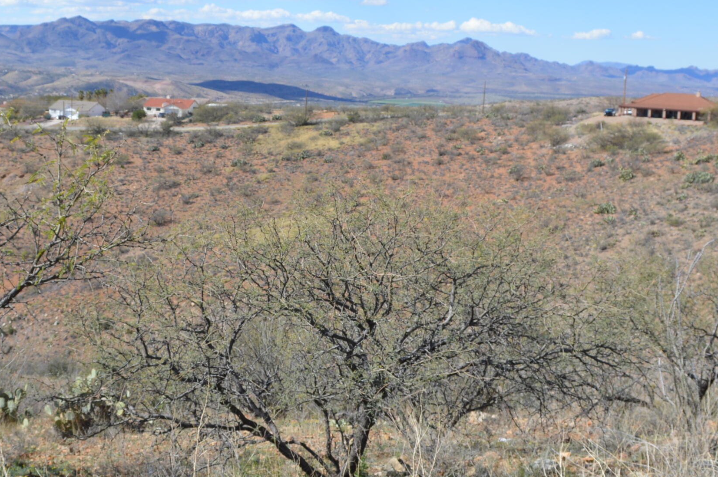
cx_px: 291
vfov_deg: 27.4
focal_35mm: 49
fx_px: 976
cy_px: 172
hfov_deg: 40.2
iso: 100
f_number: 8
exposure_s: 1/250
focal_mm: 18
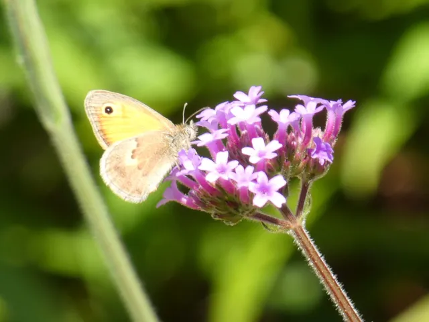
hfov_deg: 5.2
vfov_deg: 3.9
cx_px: 214
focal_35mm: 384
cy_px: 161
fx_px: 4759
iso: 80
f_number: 5.6
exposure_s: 1/160
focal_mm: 68.8
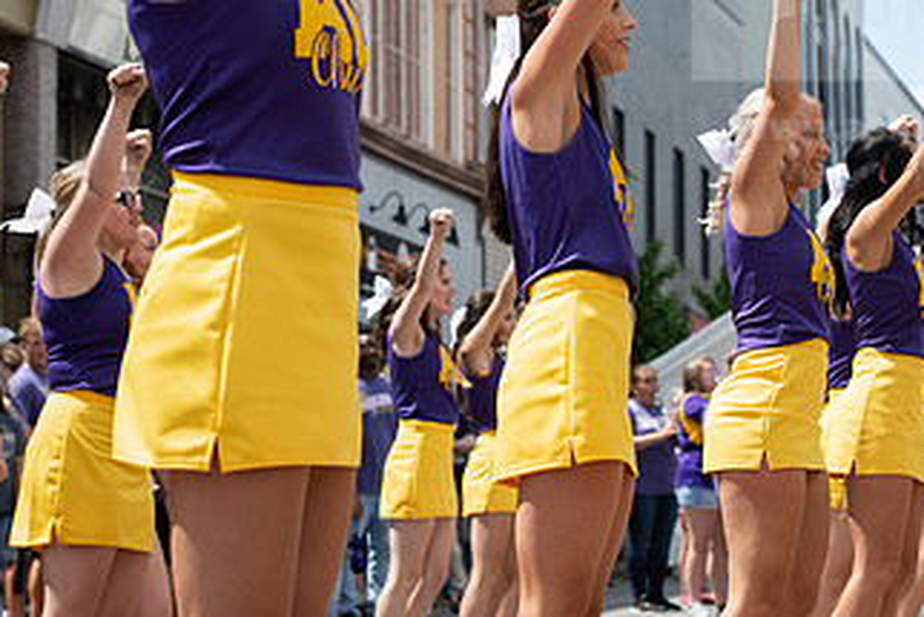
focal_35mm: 126
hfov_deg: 16.2
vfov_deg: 10.9
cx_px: 605
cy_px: 188
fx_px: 3235
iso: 200
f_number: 6.3
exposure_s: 1/640
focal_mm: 70
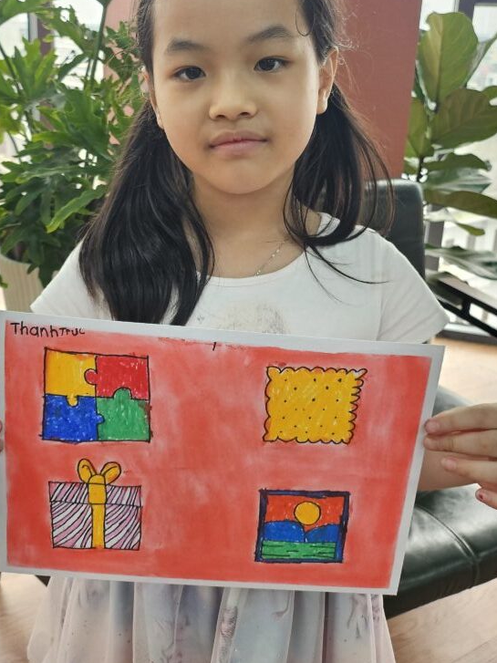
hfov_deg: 42.9
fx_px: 632
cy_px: 224
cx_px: 217
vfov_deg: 54.3
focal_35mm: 33
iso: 64
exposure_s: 1/100
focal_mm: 5
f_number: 1.8
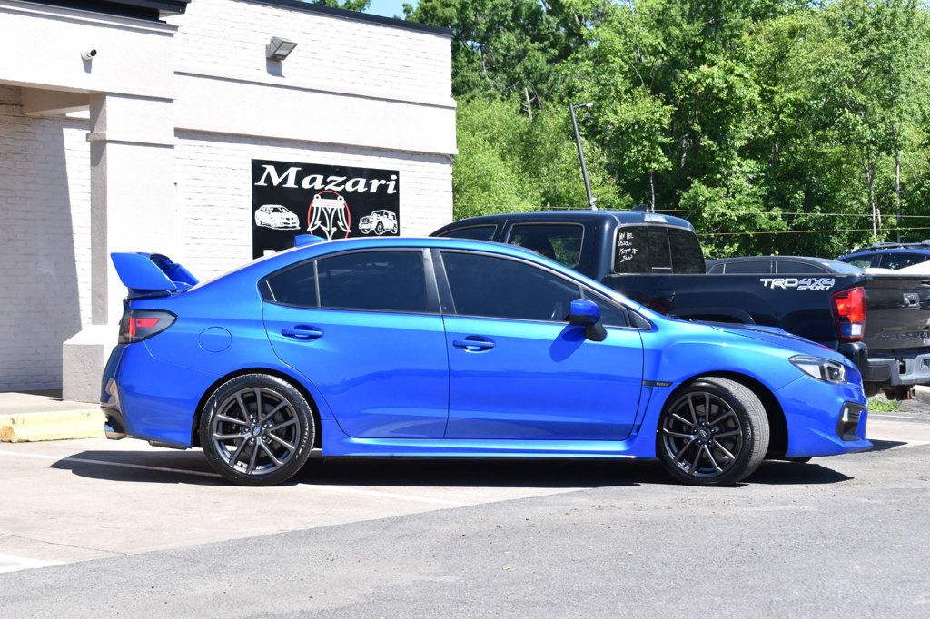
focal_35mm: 68
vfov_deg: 20.1
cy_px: 310
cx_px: 465
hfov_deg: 29.9
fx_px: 1743
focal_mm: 45
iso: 200
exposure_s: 1/250
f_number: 8
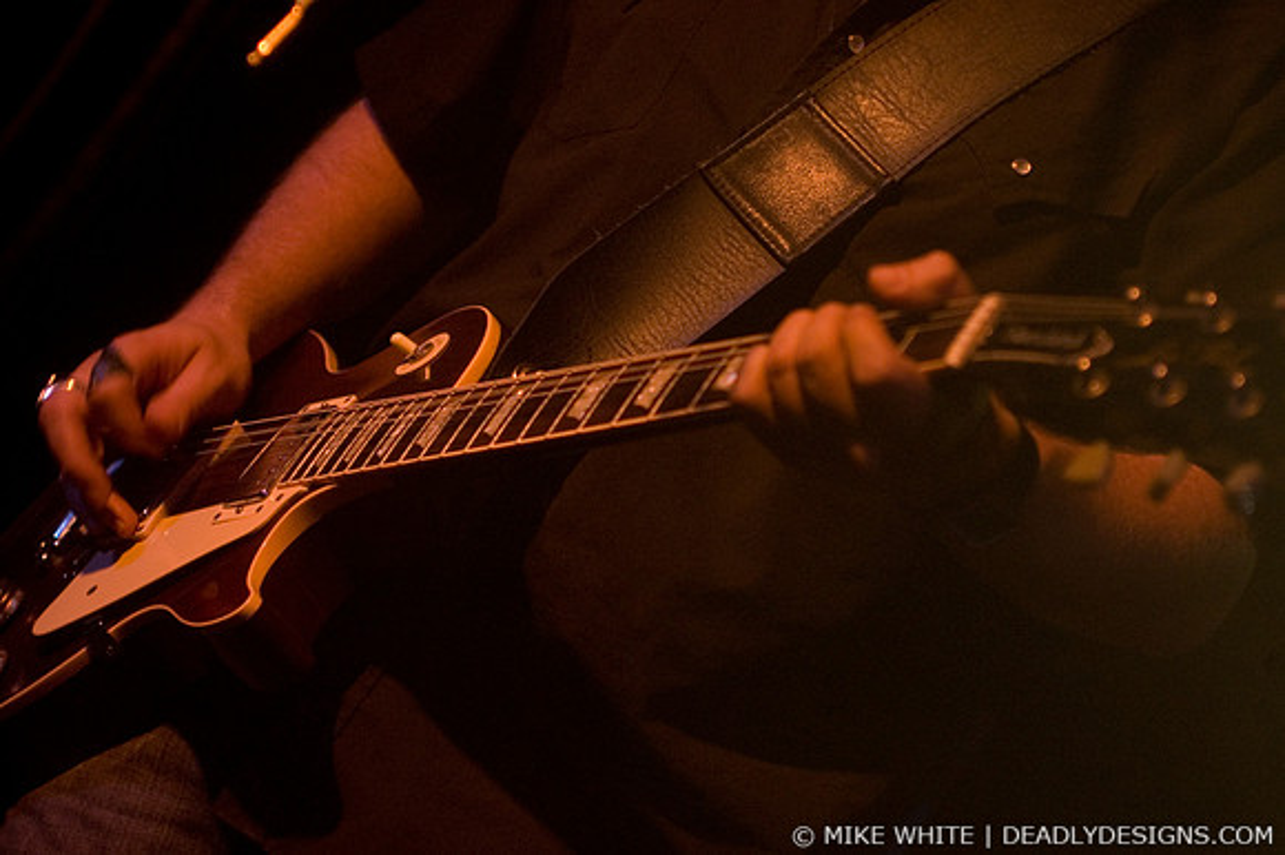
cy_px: 428
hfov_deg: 19.5
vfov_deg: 13.0
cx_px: 642
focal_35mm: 105
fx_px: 3746
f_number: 2.8
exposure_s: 1/50
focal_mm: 70
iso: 800
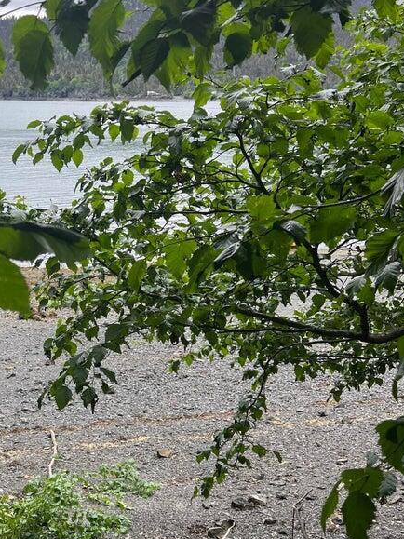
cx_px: 58
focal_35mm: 46
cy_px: 326
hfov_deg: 30.4
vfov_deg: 41.0
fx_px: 716
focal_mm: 5.7
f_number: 1.5
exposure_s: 1/728
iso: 50
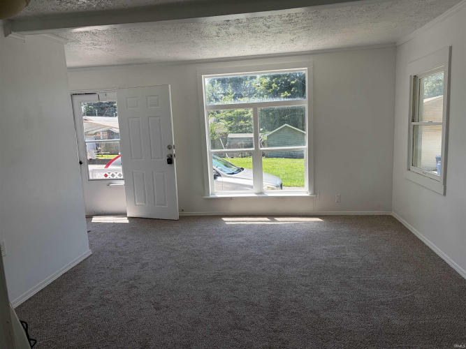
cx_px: 233
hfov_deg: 67.3
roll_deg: +3.5
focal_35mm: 26
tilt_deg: -9.2
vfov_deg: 53.0
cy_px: 174
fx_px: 350
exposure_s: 1/708
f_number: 1.6
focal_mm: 5.96
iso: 50
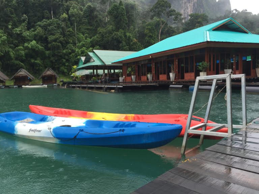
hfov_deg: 61.7
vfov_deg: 48.2
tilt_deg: -6.3
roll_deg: +0.5
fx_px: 217
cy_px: 97
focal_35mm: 29
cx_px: 130
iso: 32
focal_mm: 4.15
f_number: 2.2
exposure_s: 1/123
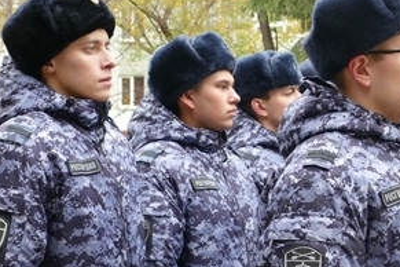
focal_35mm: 103
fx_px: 1144
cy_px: 118
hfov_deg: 19.7
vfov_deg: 13.3
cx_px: 286
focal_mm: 14.5
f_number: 3.1
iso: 125
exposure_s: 1/80
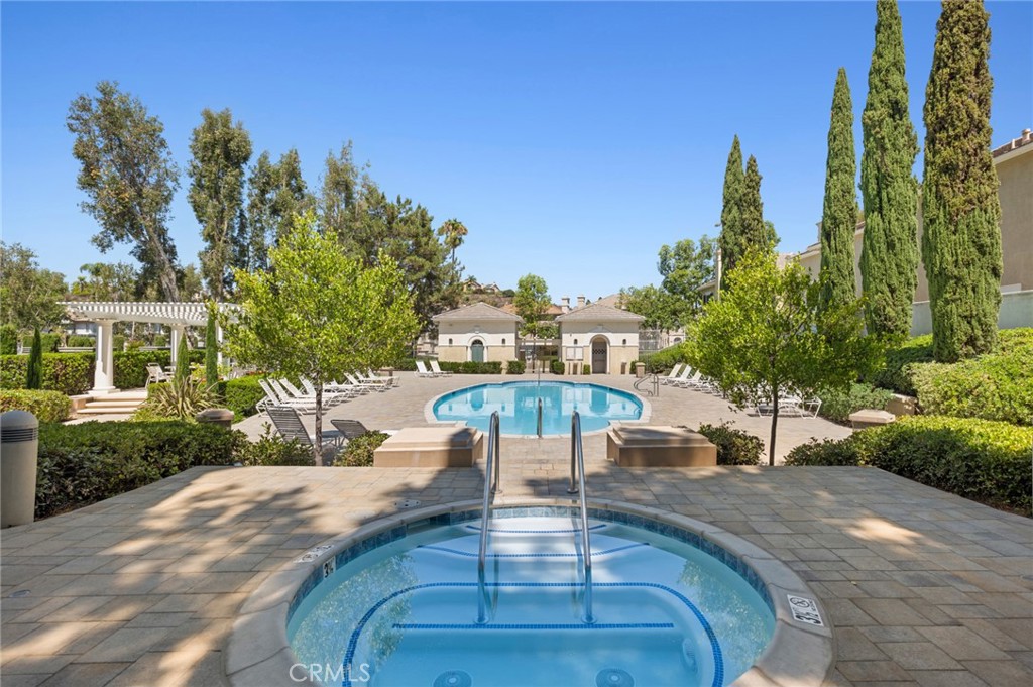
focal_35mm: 17
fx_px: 487
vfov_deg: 70.3
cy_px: 344
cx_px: 516
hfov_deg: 93.3
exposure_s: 1/50
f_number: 9
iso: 80
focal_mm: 17
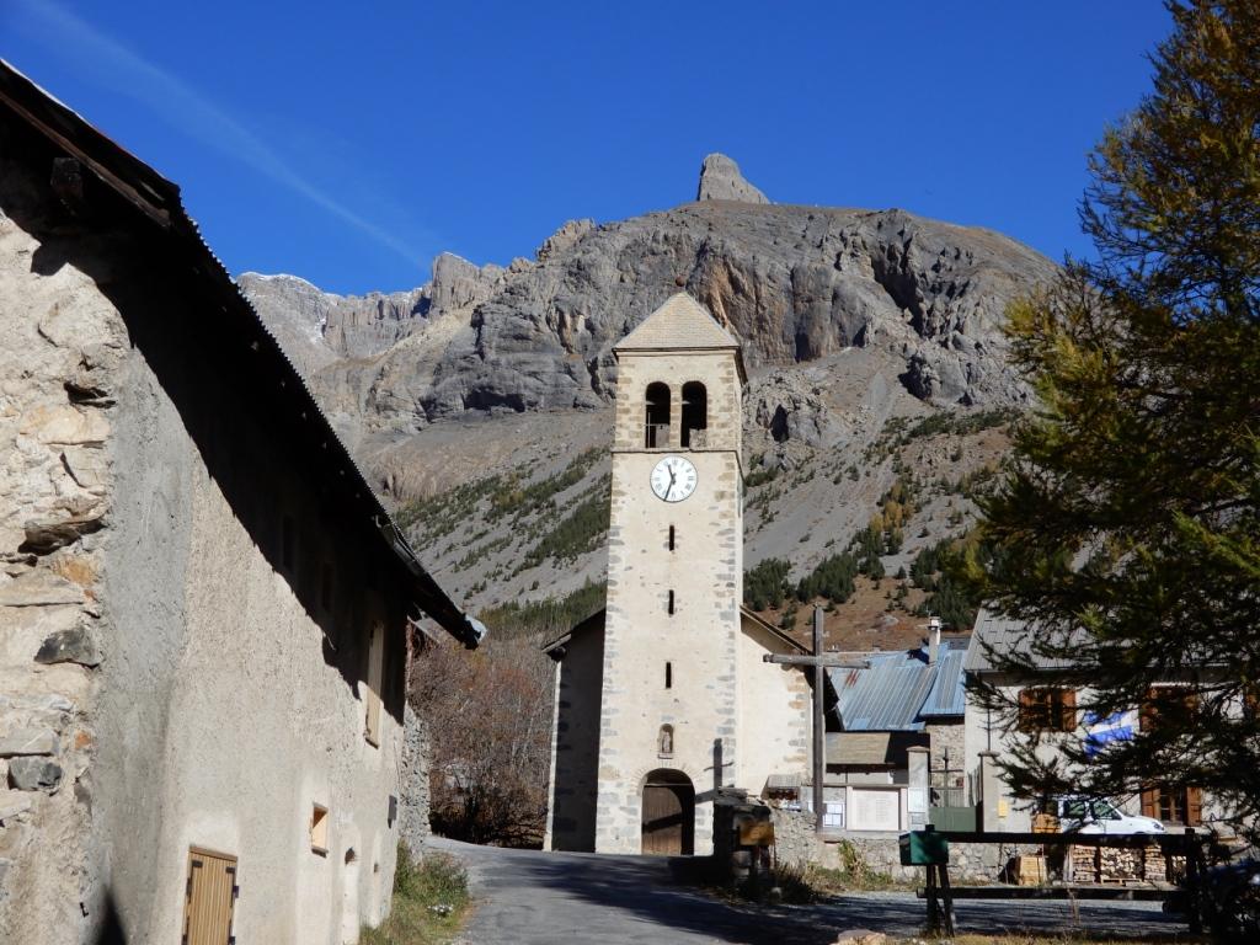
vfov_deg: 29.1
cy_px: 472
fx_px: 1820
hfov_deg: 38.2
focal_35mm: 50
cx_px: 630
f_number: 4
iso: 80
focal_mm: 8.9
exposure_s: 1/1000
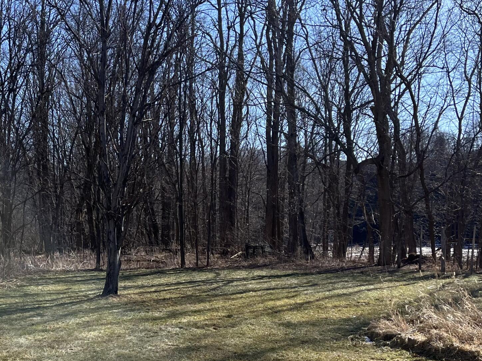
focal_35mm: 54
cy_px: 305
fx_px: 752
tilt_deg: -4.5
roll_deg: +1.5
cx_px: 126
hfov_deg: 34.9
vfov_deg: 26.4
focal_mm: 5.1
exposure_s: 1/1957
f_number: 1.6
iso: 50
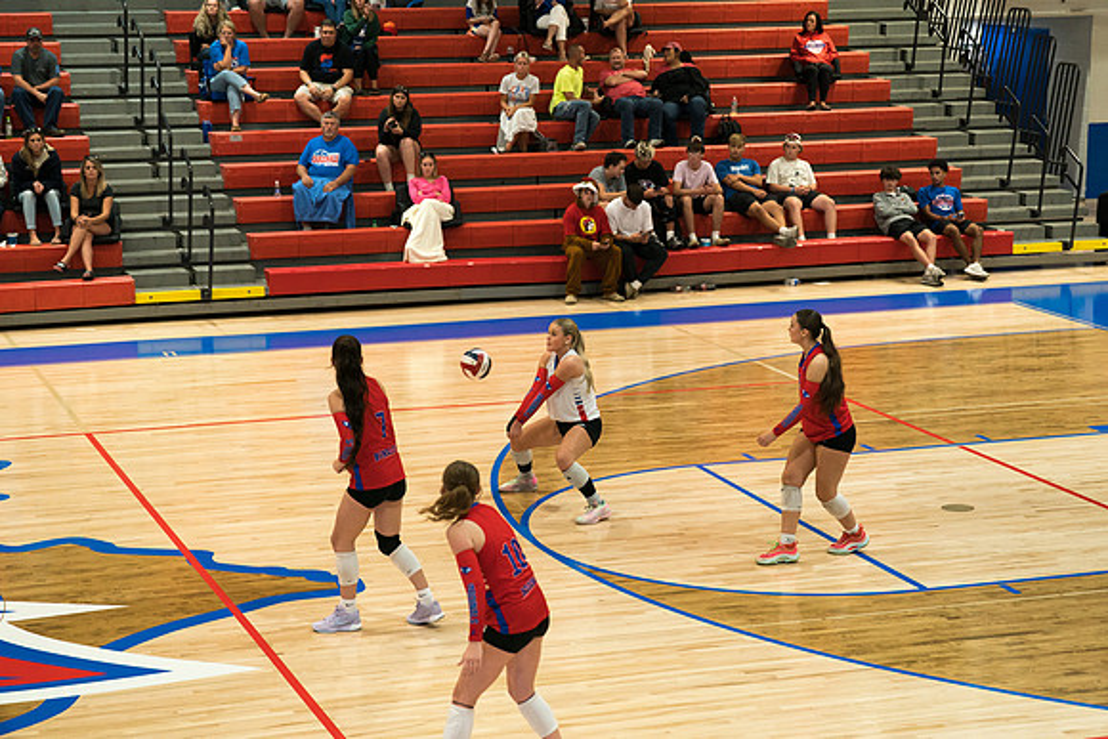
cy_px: 370
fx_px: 2463
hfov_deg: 25.4
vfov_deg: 17.1
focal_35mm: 80
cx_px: 554
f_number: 2.8
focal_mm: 80
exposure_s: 1/1000
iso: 3200
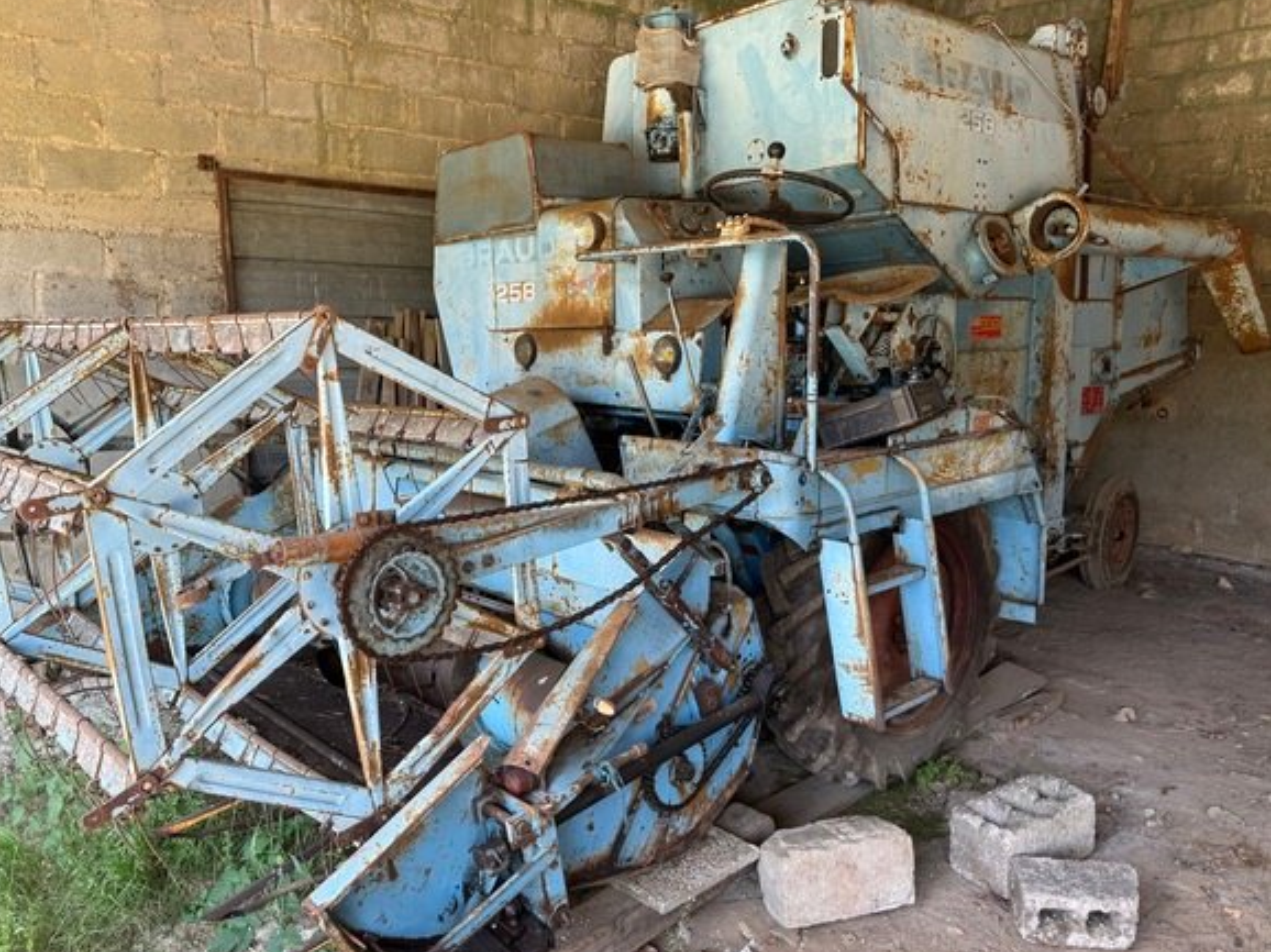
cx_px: 570
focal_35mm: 27
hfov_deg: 65.2
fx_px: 991
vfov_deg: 51.3
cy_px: 501
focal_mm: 6.76
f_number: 1.78
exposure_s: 1/121
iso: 64
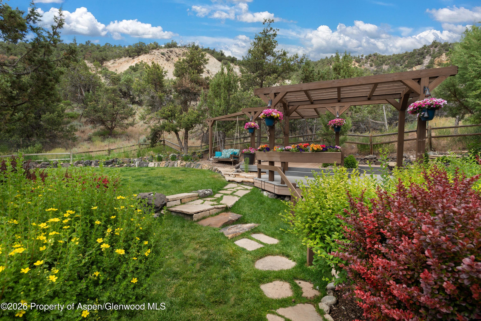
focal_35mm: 17
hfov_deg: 93.3
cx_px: 240
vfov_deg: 70.5
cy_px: 160
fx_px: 227
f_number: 8
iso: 64
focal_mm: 17
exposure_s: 1/30
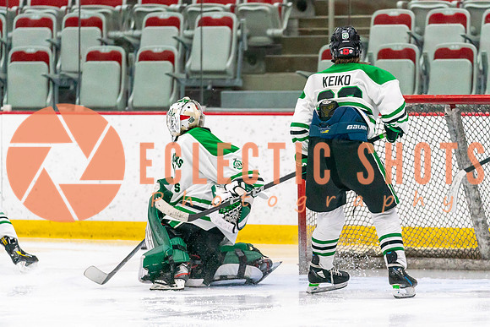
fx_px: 4311
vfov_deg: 4.3
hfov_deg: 6.5
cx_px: 266
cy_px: 195
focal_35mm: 317
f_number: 2.8
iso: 3200
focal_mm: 200
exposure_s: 1/1250
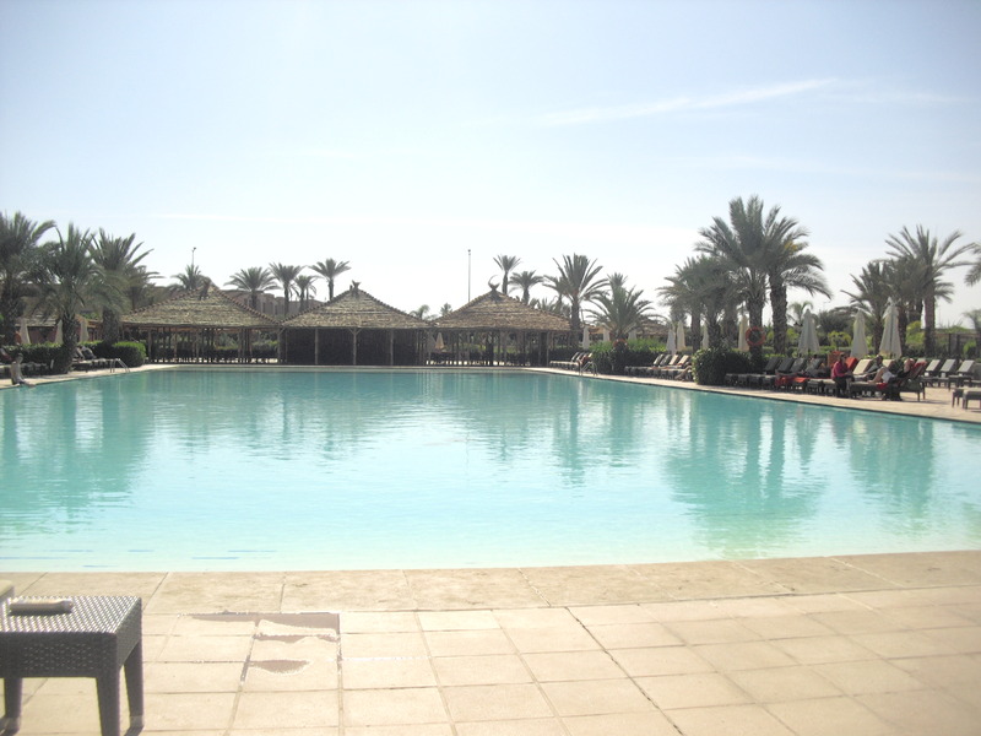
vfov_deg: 39.7
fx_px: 1020
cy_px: 368
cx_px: 490
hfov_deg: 51.4
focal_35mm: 36
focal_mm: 6.3
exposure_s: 1/400
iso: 100
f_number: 7.8
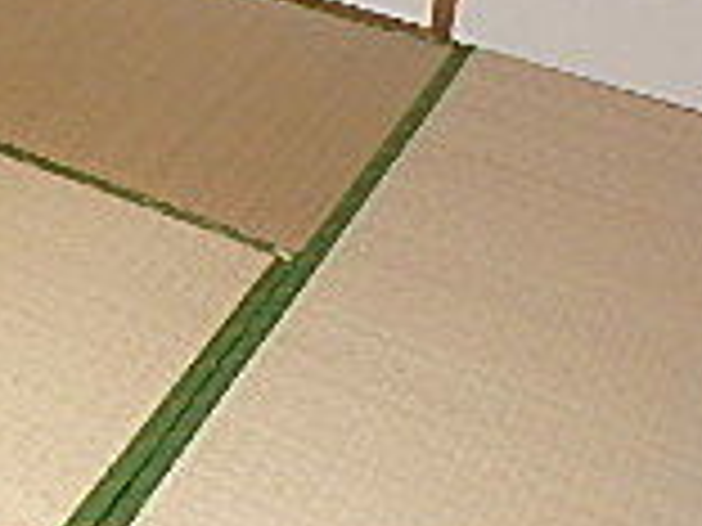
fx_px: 1744
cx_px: -522
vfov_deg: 15.3
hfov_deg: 18.4
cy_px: -351
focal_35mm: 86
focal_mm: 3.7
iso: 125
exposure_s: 1/60
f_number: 3.5
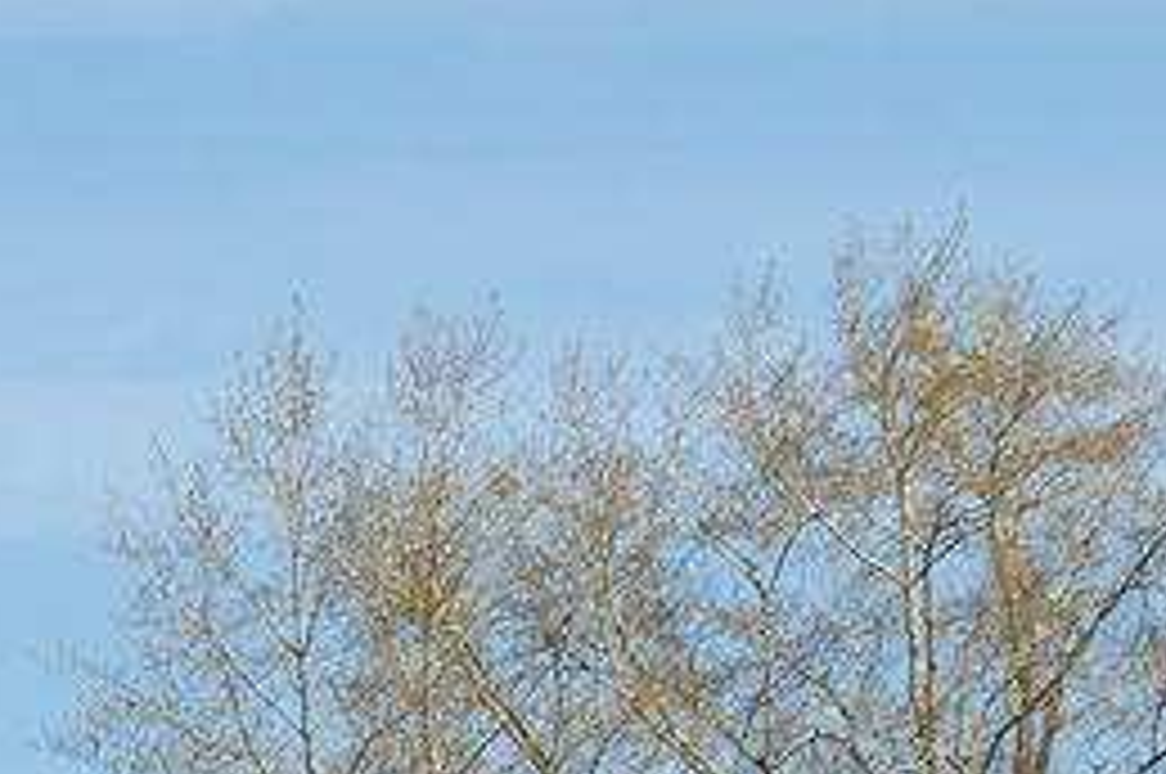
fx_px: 7871
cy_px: 1138
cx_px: -360
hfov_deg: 8.4
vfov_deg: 5.6
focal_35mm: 243
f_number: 7.1
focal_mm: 35
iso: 100
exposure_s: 1/500
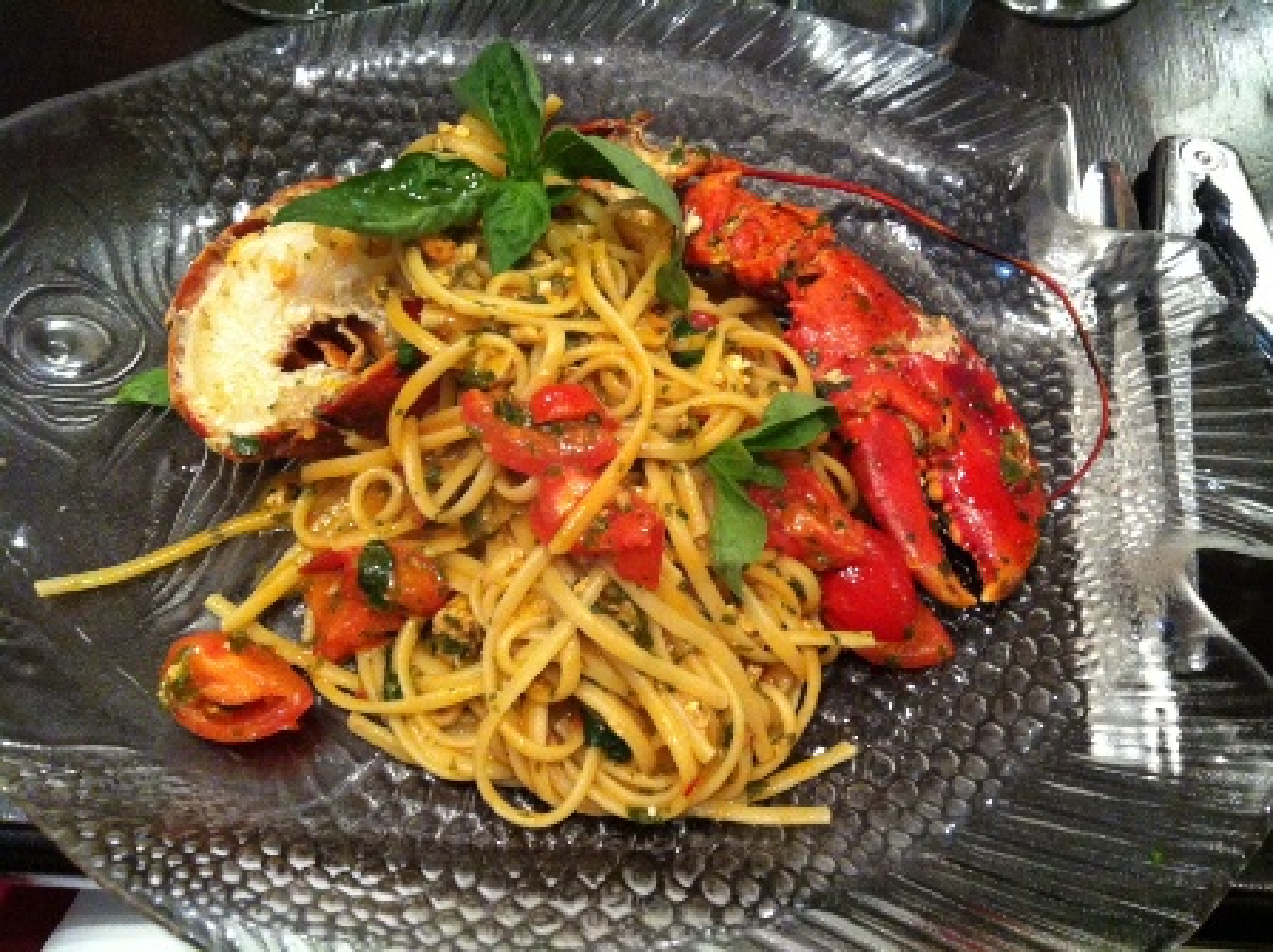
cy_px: 476
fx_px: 1286
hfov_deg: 52.7
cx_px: 636
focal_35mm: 35
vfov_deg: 40.6
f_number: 2.8
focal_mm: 3.85
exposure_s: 1/15
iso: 400
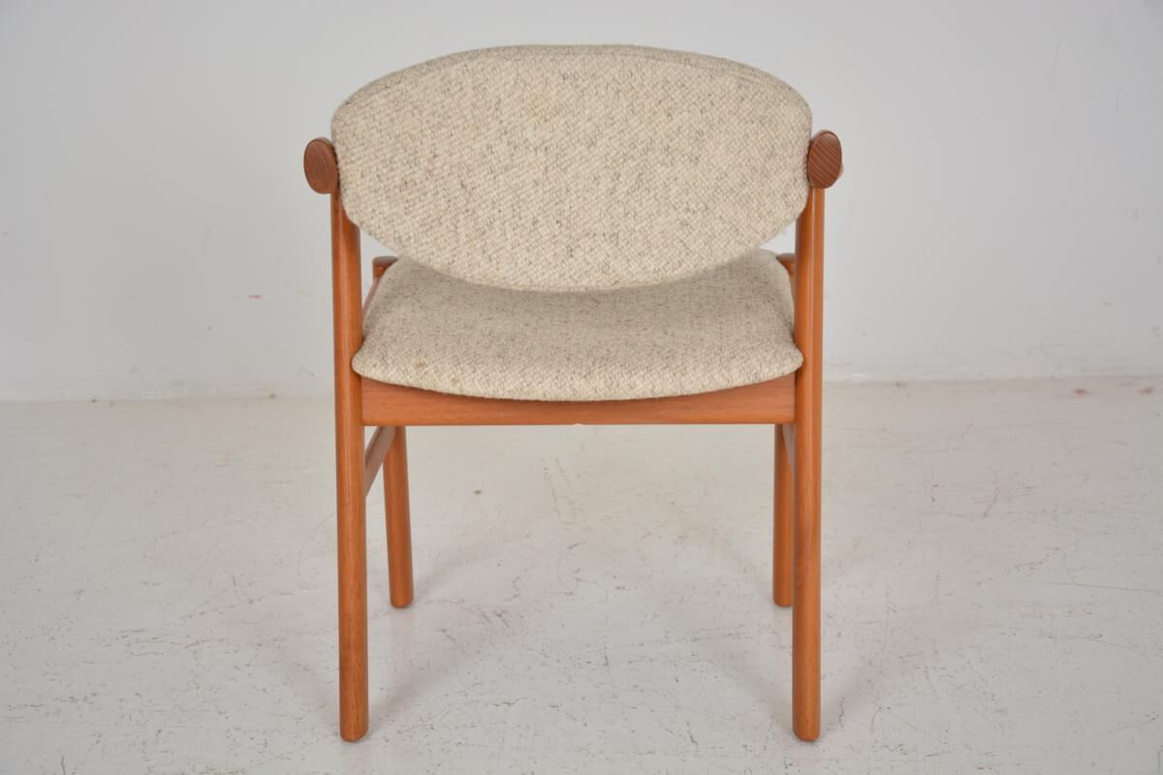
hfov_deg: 33.4
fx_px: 1938
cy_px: 388
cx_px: 582
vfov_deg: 22.6
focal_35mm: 60
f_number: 4.5
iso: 125
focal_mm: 40
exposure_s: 1/125
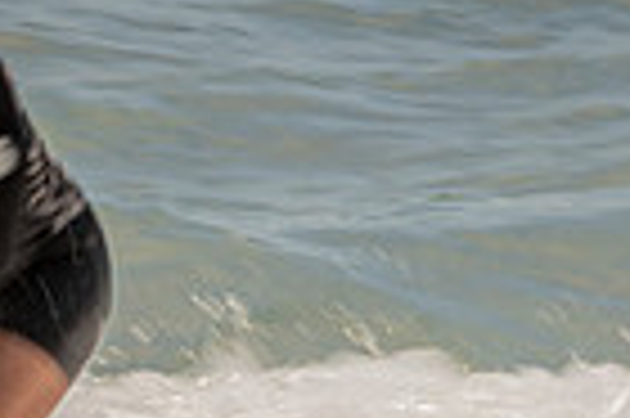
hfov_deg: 0.8
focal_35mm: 2548
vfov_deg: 0.5
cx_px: -160
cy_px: 453
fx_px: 44538
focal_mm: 500
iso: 64
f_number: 22
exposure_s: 1/20
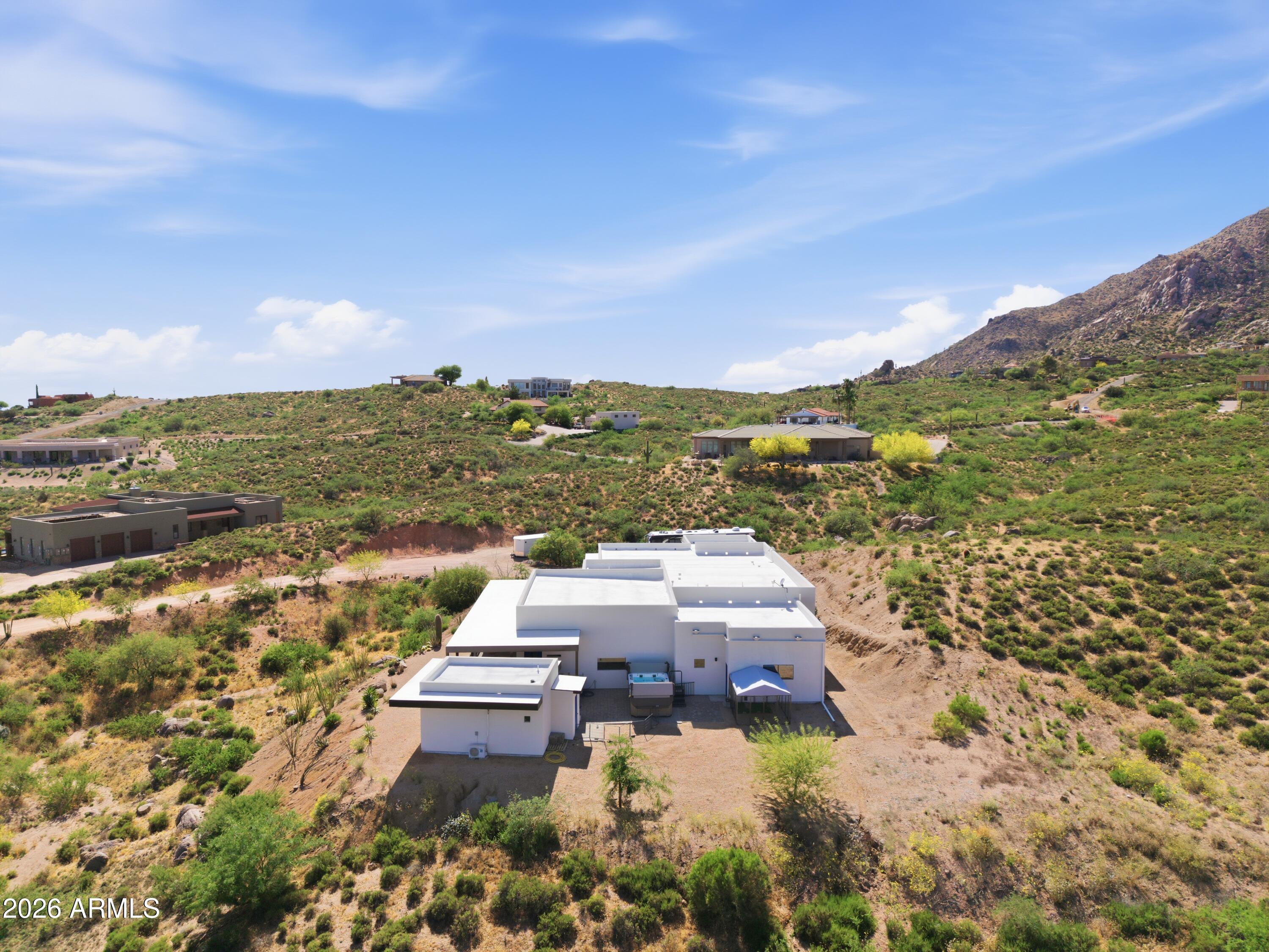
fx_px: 880
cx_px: 634
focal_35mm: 24
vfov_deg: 56.8
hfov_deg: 71.6
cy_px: 476
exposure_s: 1/5000
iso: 190
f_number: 1.8
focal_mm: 8.7
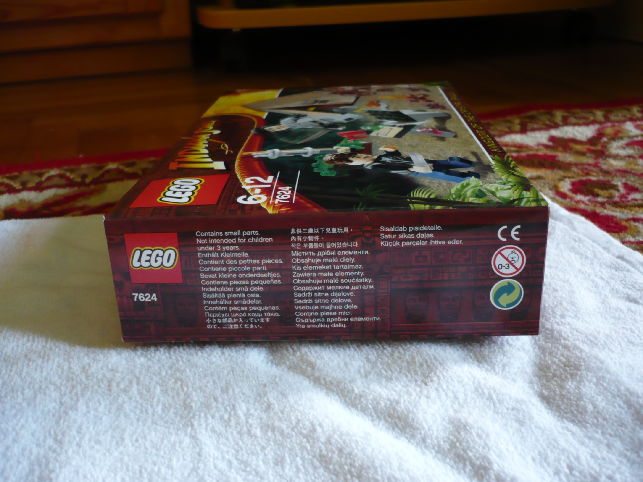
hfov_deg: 52.6
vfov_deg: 40.7
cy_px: 241
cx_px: 322
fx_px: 650
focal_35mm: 35
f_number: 2.8
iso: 200
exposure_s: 1/13
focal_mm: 5.8
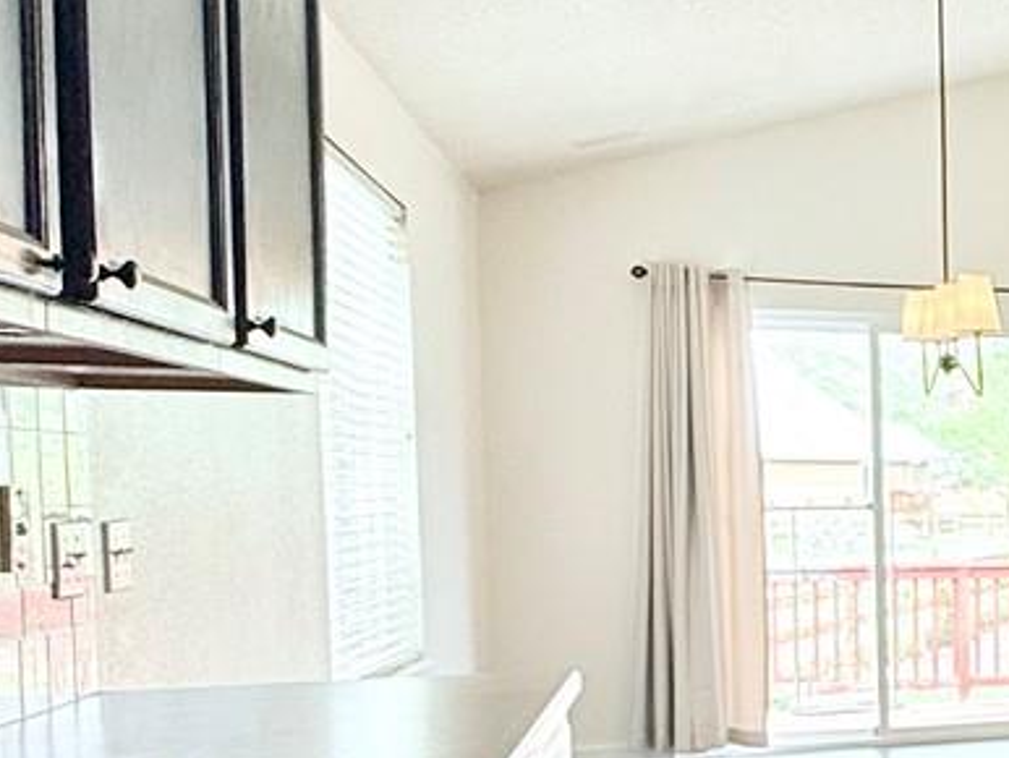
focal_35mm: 58
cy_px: 557
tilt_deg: -2.7
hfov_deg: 24.5
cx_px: 1568
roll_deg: -0.2
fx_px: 1692
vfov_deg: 25.0
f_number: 2.2
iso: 64
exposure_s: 1/121
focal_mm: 2.22
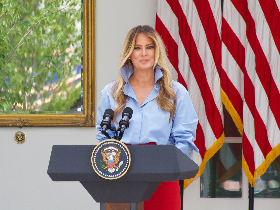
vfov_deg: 5.3
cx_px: 140
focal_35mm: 280
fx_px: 2265
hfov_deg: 7.1
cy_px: 105
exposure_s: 1/250
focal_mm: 140
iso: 200
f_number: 5.6
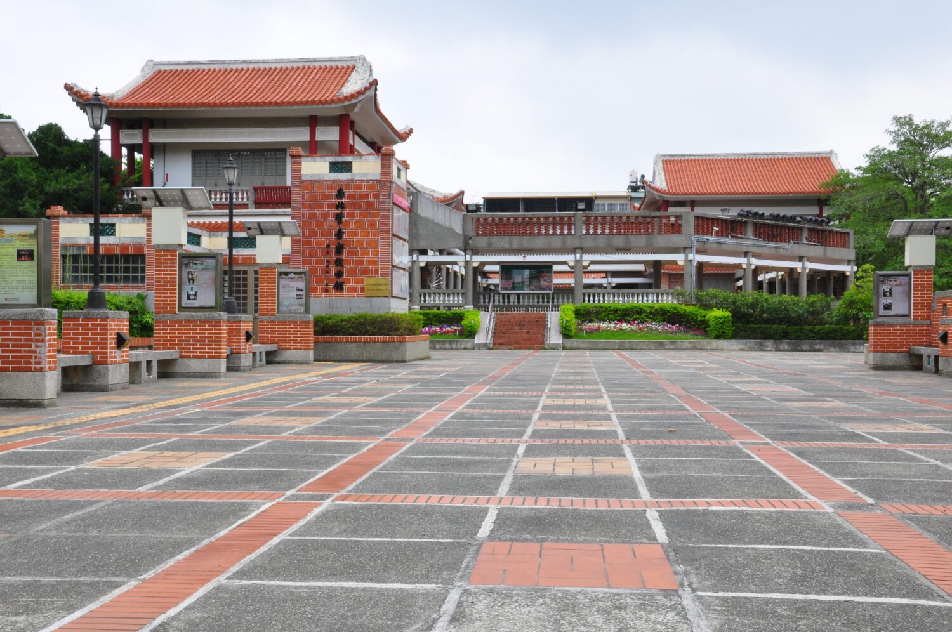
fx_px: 990
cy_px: 316
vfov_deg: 35.4
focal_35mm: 38
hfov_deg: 51.3
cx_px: 476
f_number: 25
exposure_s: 1/40
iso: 200
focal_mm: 25
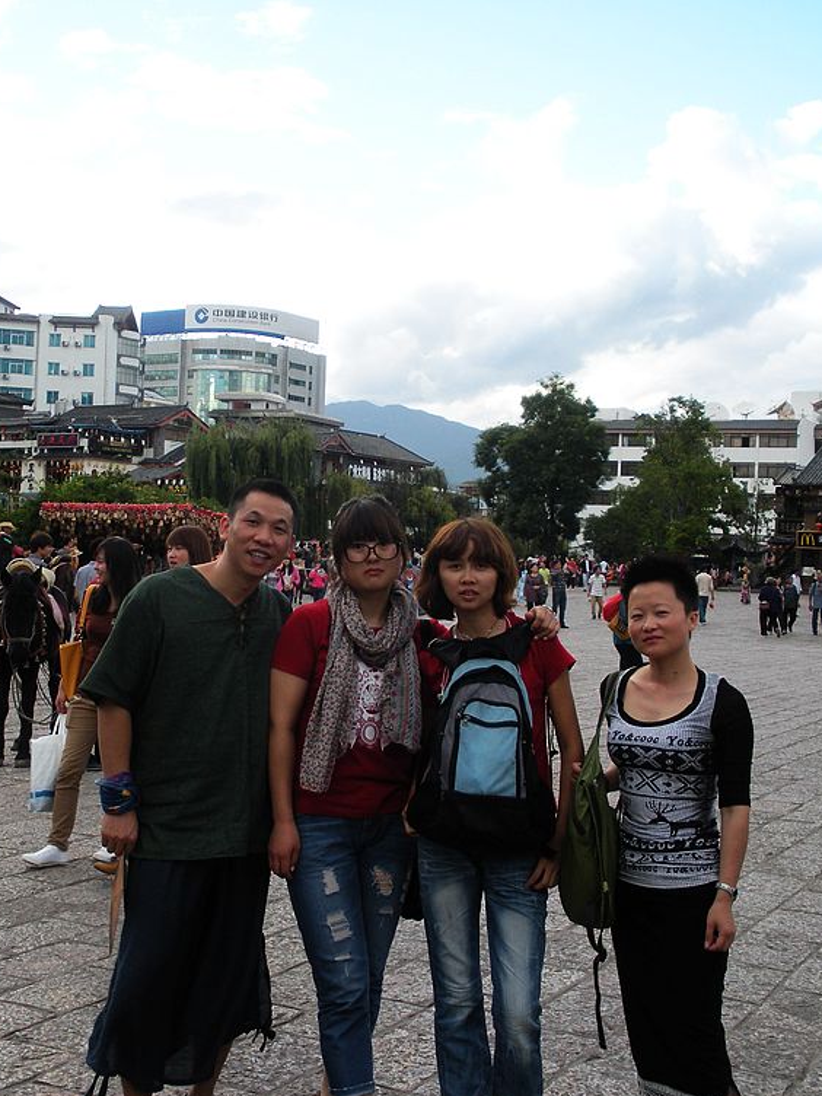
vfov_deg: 38.9
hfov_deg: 29.7
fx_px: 1551
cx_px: 375
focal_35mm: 49
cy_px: 557
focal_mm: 6.3
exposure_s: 1/121
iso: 64
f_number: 3.5
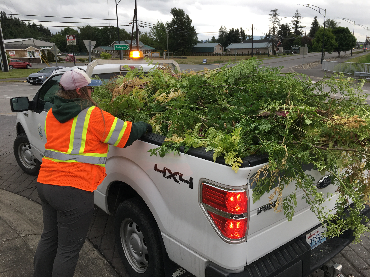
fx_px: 310
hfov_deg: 61.7
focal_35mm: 29
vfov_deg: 48.2
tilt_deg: -15.7
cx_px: 185
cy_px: 138
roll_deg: +1.1
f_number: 2.2
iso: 25
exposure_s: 1/311
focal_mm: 4.15
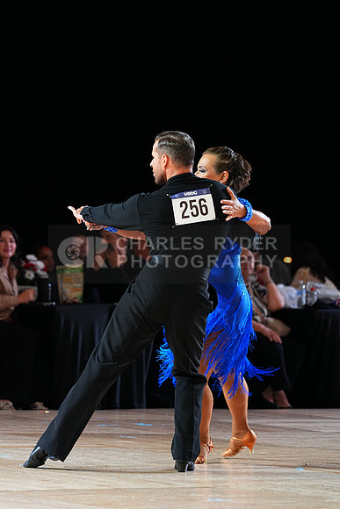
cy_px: 254
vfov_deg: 10.3
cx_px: 170
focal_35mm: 200
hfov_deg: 6.9
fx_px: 2831
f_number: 4
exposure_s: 1/400
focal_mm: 200
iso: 2000
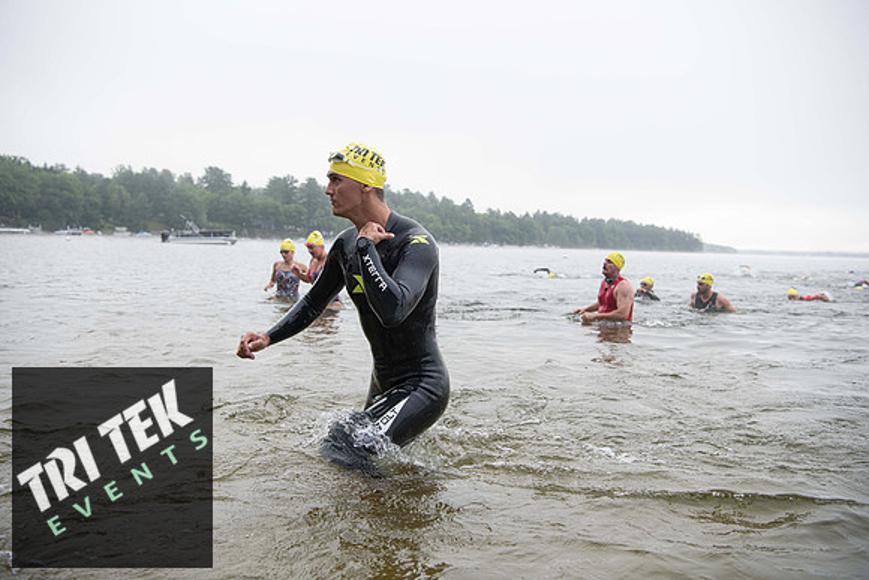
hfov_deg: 54.4
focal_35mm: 35
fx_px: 845
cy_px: 290
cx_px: 434
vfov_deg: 37.9
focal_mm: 35
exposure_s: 1/640
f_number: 4
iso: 500
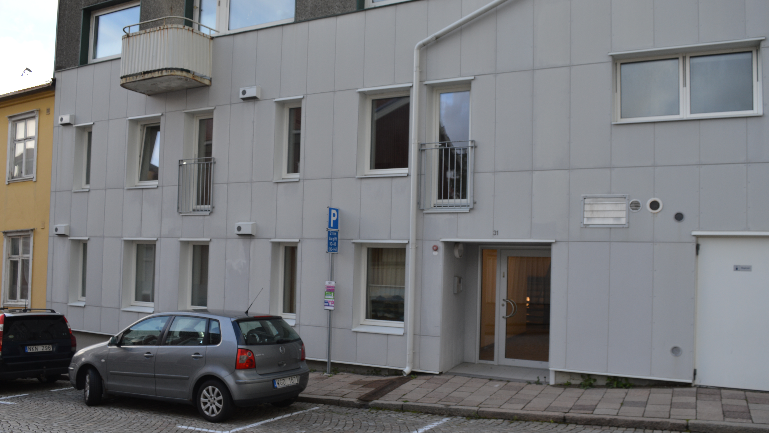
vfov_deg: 40.1
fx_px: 591
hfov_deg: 66.1
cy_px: 251
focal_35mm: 29
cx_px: 387
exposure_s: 1/80
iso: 100
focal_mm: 18
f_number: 5.6
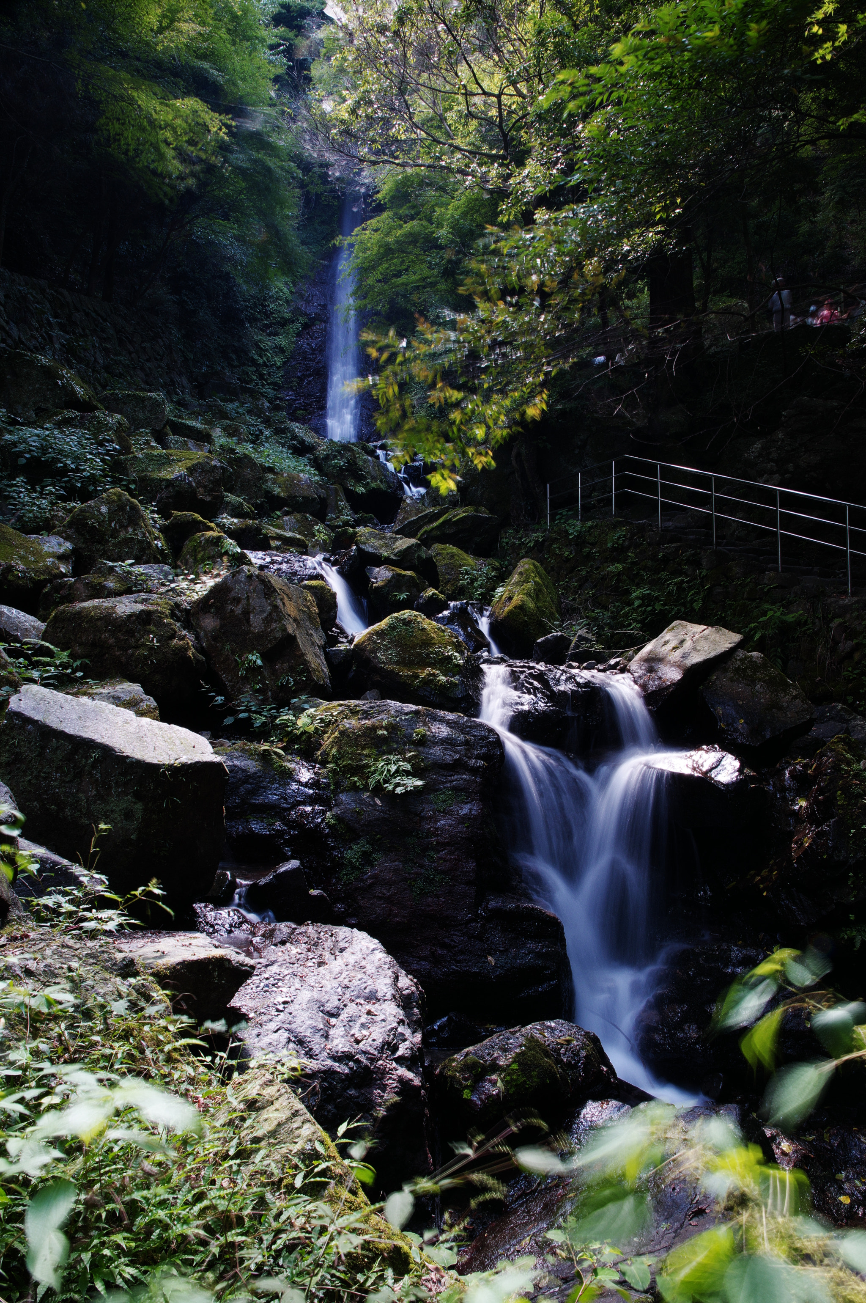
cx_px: 433
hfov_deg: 53.1
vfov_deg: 73.8
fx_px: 867
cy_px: 652
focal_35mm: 24
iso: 100
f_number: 22
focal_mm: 16
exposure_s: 1.3
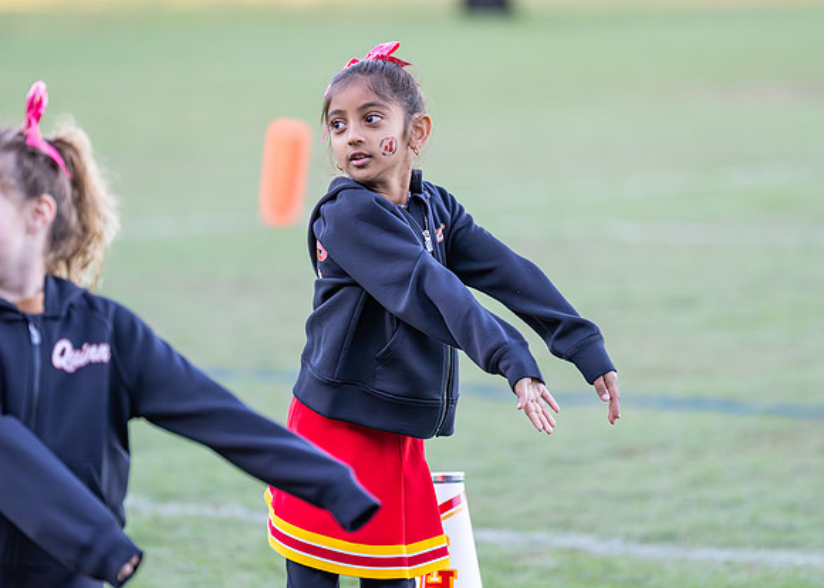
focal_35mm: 210
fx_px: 4906
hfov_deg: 9.6
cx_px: 398
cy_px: 257
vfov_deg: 6.9
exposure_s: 1/1250
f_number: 2.8
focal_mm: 157
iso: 1600
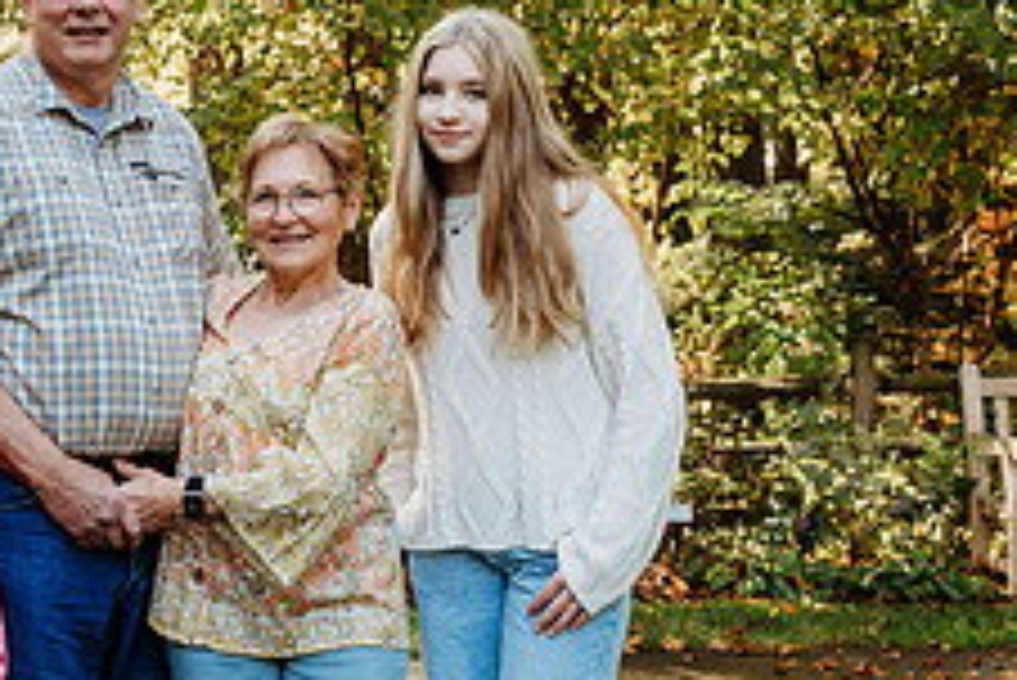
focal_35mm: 90
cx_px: 169
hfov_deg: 22.2
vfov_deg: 15.2
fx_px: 2544
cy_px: 416
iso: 400
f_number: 5
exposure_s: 1/250
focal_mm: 33.5
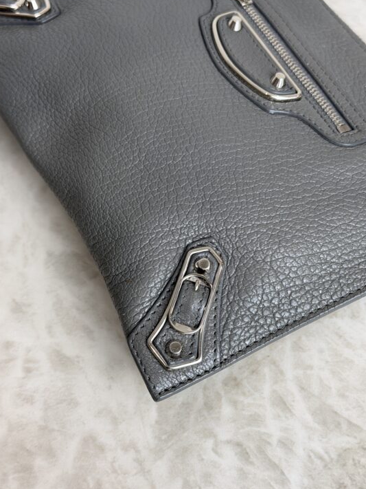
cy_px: 265
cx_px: 190
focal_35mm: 54
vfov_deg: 35.5
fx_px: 761
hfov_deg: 27.0
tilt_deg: -57.5
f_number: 1.78
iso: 80
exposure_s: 1/120
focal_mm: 6.76
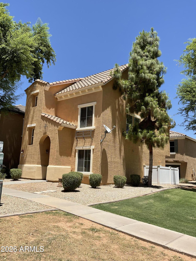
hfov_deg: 48.2
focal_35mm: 29
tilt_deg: +10.0
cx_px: 98
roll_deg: -2.7
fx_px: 219
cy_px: 130
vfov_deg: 61.7
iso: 16
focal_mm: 3
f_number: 1.8
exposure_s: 1/1675
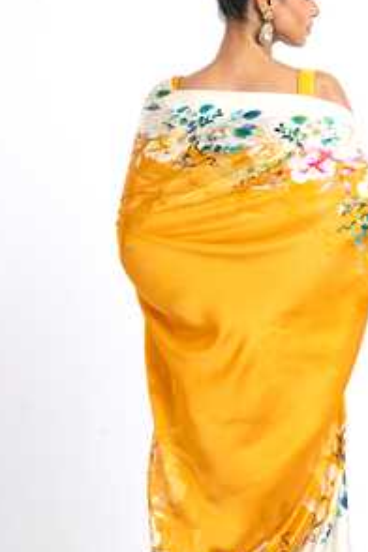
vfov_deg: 13.5
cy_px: 376
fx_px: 2330
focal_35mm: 152
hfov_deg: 9.0
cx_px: 259
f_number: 13
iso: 200
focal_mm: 85
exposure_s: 1/160
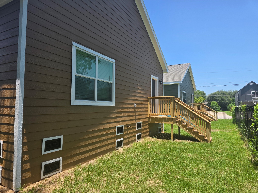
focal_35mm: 23
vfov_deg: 58.9
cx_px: 129
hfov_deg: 73.9
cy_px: 96
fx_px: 171
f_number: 1.7
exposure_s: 1/3117
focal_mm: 6.3
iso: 80
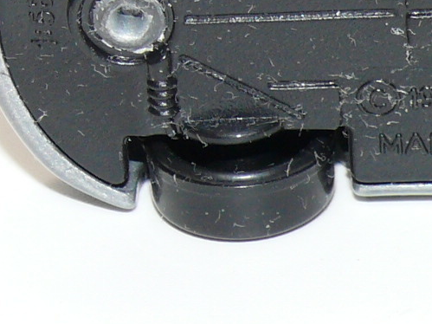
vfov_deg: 4.5
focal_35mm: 327
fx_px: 4080
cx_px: 567
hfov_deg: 6.0
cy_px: -33
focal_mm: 13.3
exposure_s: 1/30
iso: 100
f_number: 4
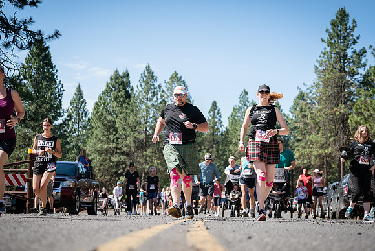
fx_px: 771
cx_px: 188
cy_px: 126
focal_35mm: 74
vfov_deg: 18.4
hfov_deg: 27.3
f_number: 4
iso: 100
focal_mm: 74
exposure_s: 1/500
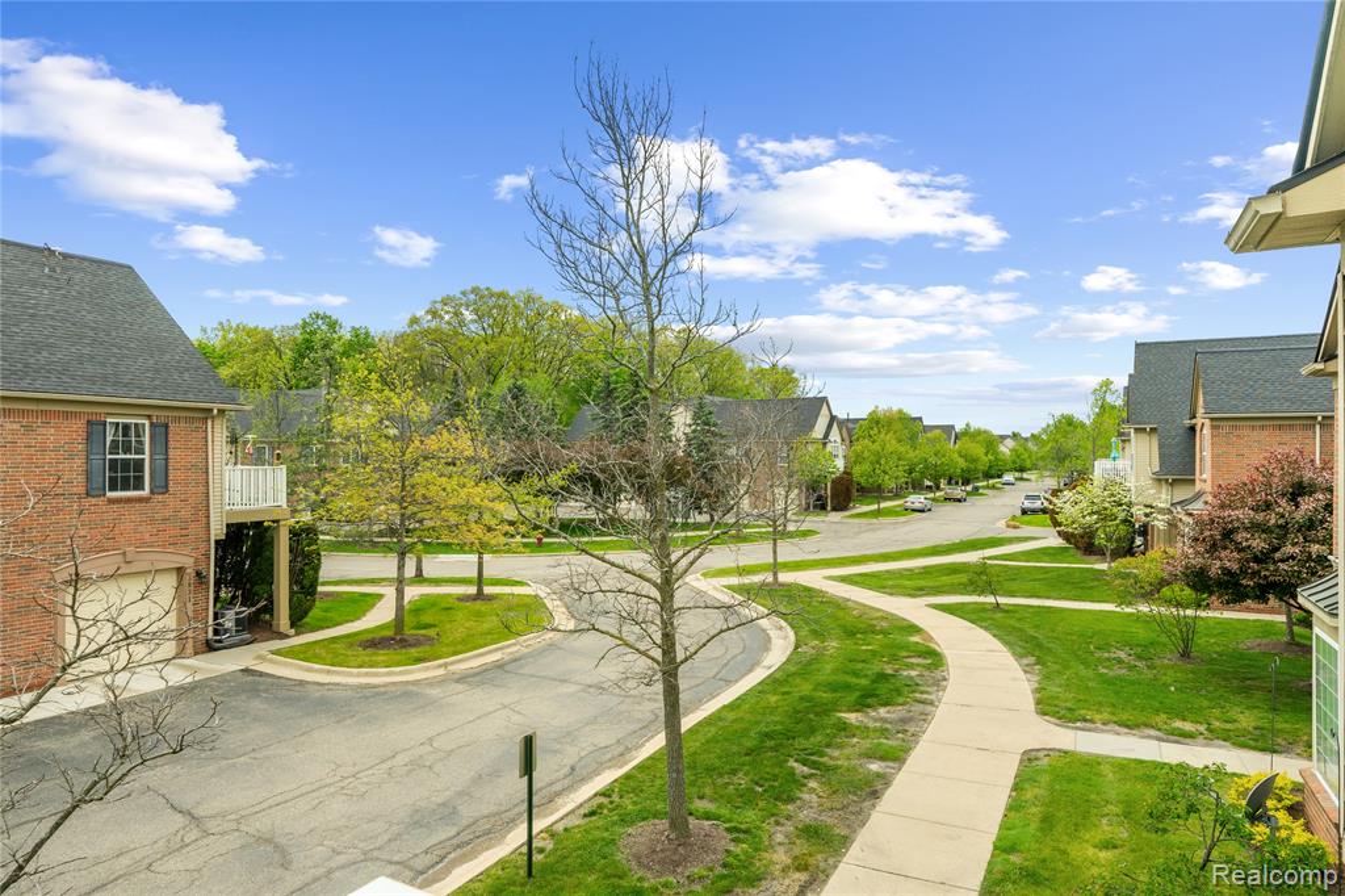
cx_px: 672
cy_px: 448
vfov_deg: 59.5
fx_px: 784
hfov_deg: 81.2
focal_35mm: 21
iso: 250
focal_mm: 21
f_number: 8
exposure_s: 1/160
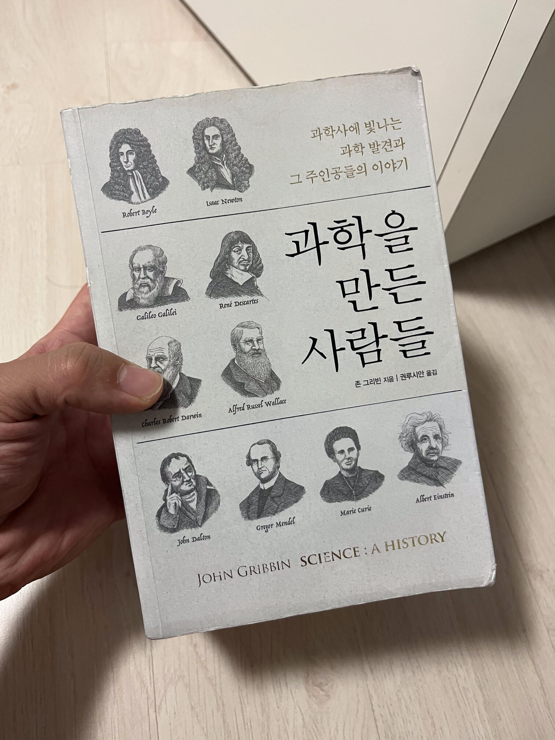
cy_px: 370
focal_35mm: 26
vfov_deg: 67.3
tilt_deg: -60.8
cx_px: 278
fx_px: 556
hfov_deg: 53.1
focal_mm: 5.1
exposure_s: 1/60
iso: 250
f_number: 1.6
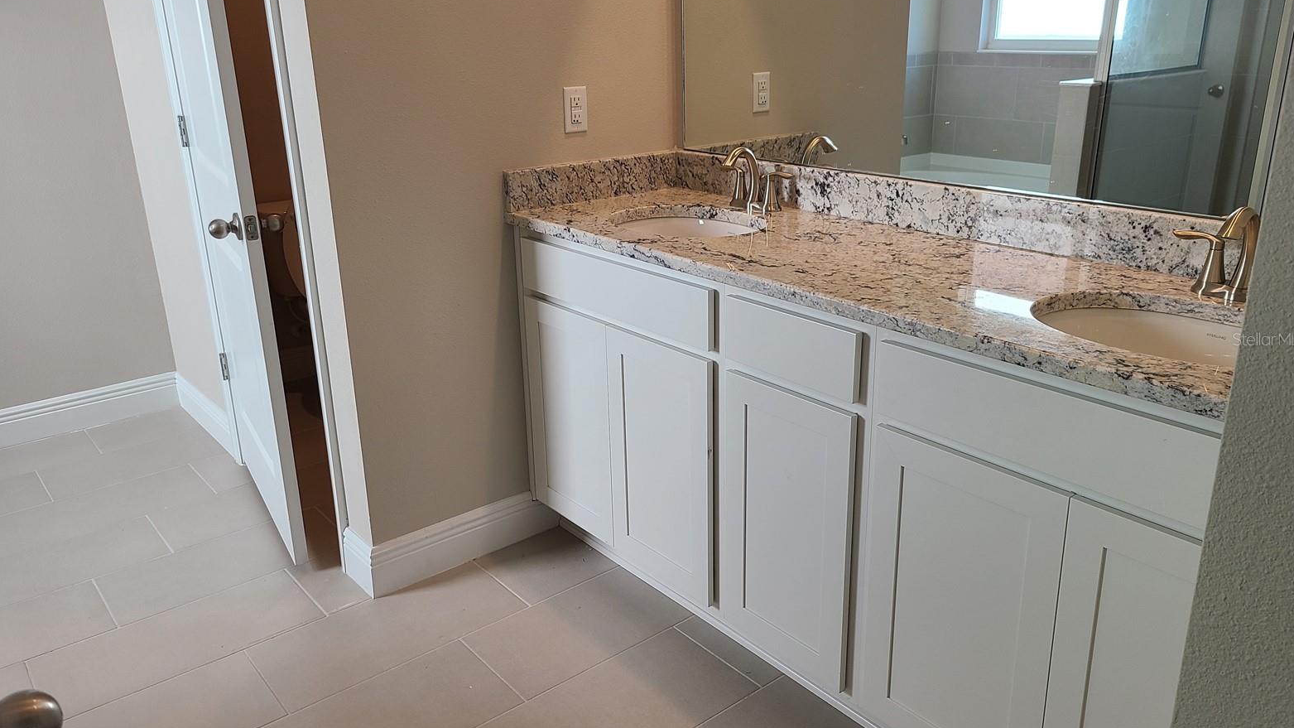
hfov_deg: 66.1
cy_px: 339
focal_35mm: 29
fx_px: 995
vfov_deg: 40.2
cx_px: 648
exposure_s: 1/120
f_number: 1.8
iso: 64
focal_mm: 5.4
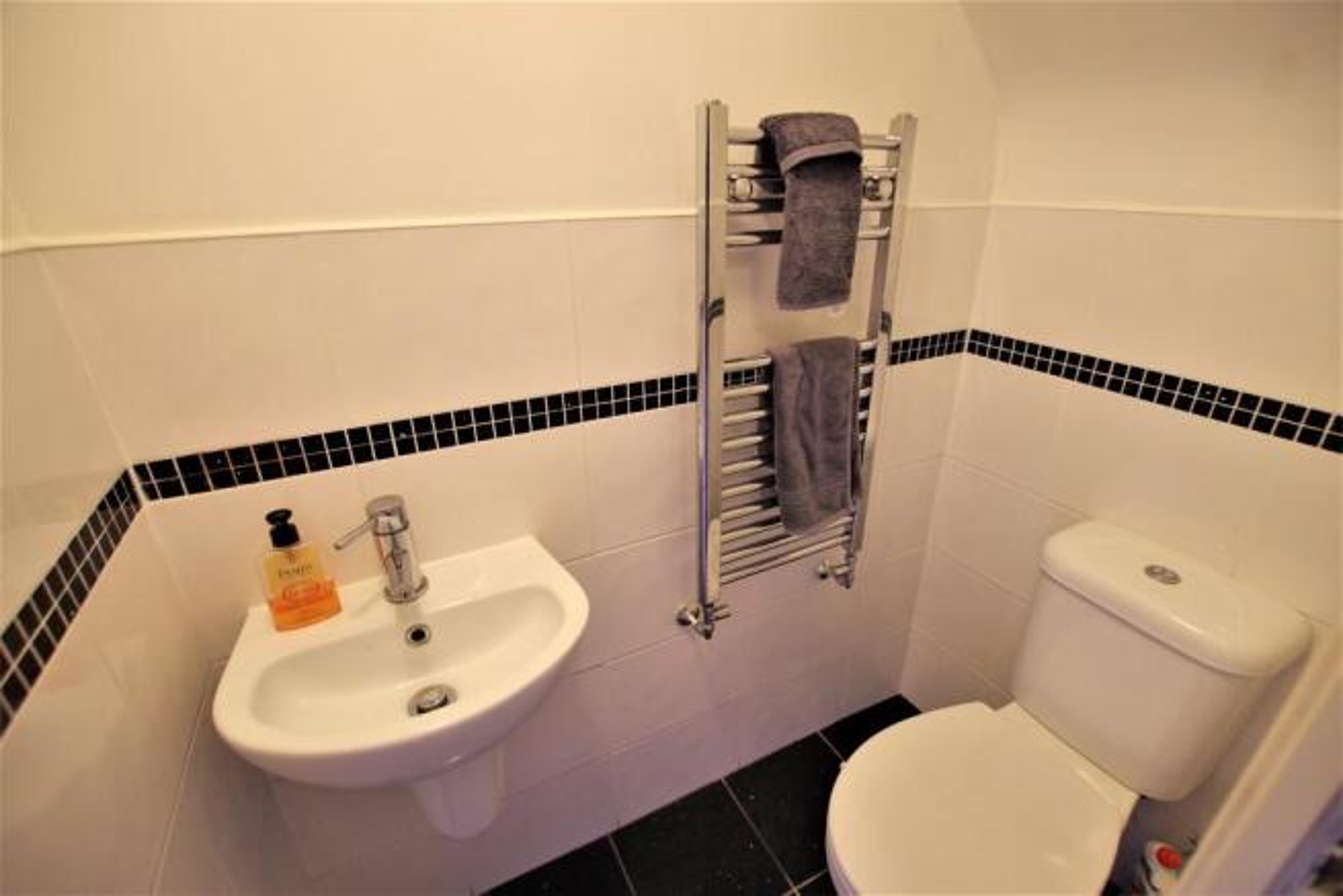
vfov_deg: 77.4
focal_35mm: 15
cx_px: 672
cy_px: 448
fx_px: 560
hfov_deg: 100.4
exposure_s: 1/25
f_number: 3.5
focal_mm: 10
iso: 800
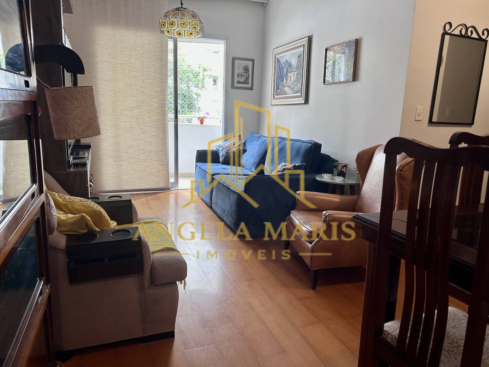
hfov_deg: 67.3
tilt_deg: -11.7
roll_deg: -1.9
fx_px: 367
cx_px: 244
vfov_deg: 53.1
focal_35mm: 26
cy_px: 184
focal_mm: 5.7
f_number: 1.5
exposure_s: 1/60
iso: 80
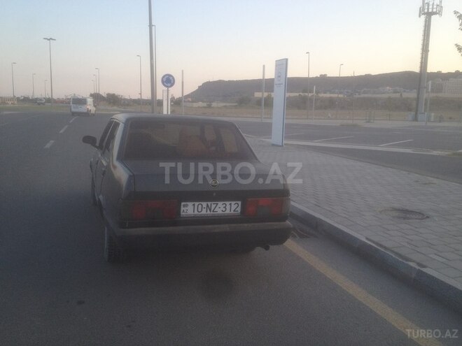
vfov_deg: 40.7
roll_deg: -1.8
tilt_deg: -12.1
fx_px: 467
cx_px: 231
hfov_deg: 52.6
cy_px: 173
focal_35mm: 35
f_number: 2.4
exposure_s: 1/188
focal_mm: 4.28
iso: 50
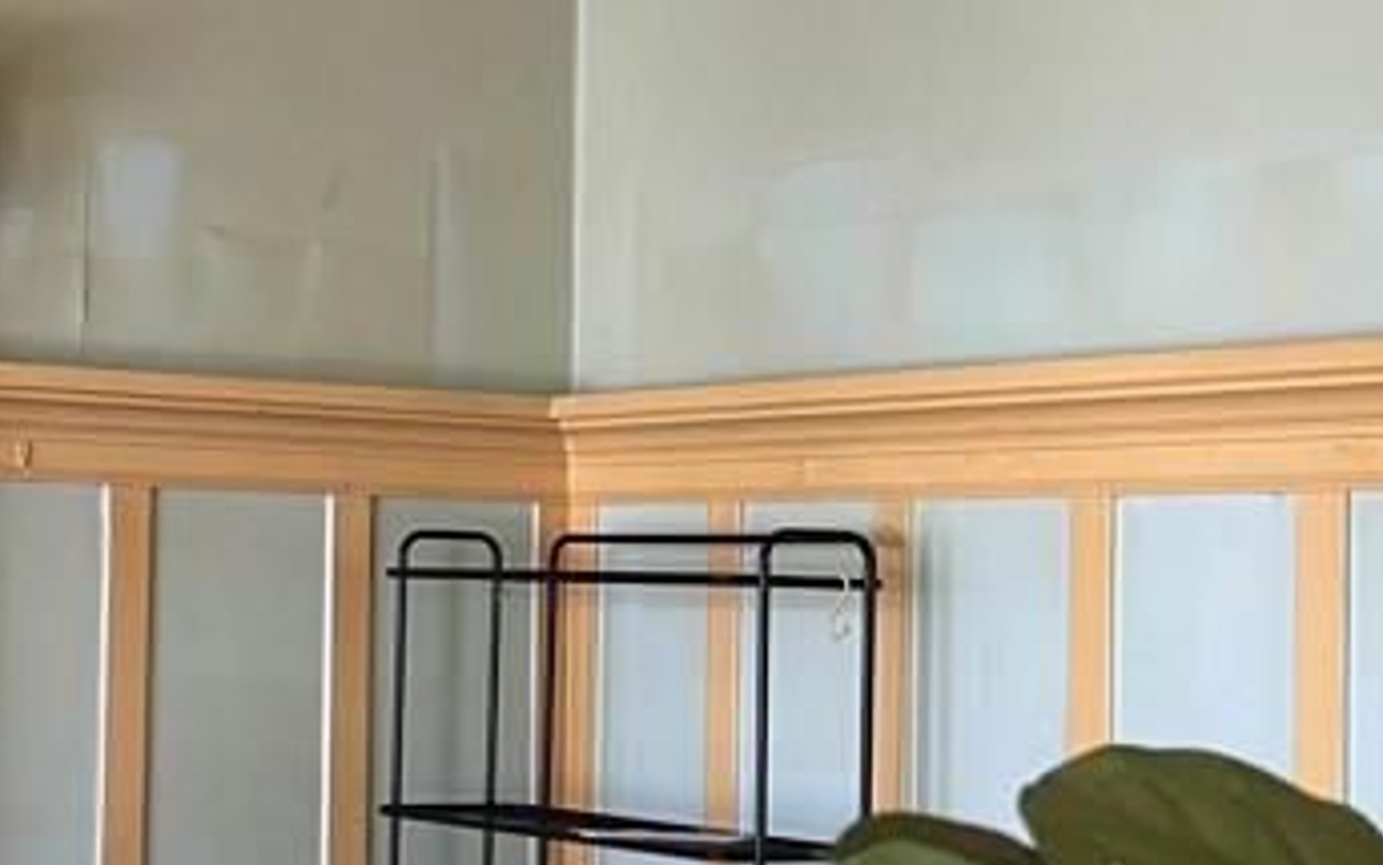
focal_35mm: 82
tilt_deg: +0.5
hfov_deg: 24.9
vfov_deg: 15.9
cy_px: 515
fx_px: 3091
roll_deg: +0.1
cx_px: 322
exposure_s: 1/63
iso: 125
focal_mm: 5.7
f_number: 1.5
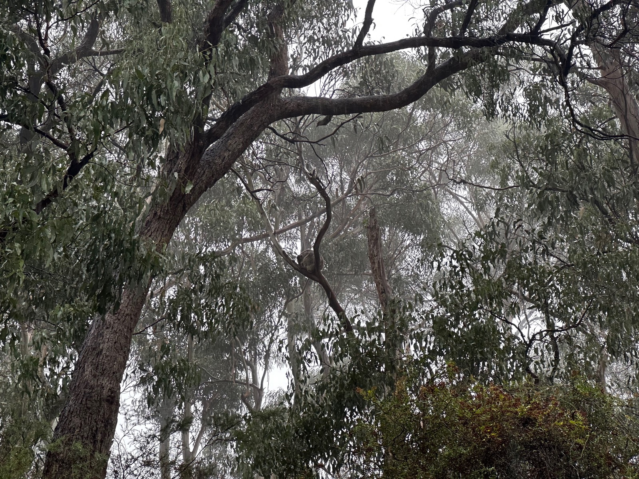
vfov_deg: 19.1
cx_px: 320
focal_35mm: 77
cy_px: 240
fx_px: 1421
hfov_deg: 25.3
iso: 100
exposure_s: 1/99
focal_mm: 9
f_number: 2.8
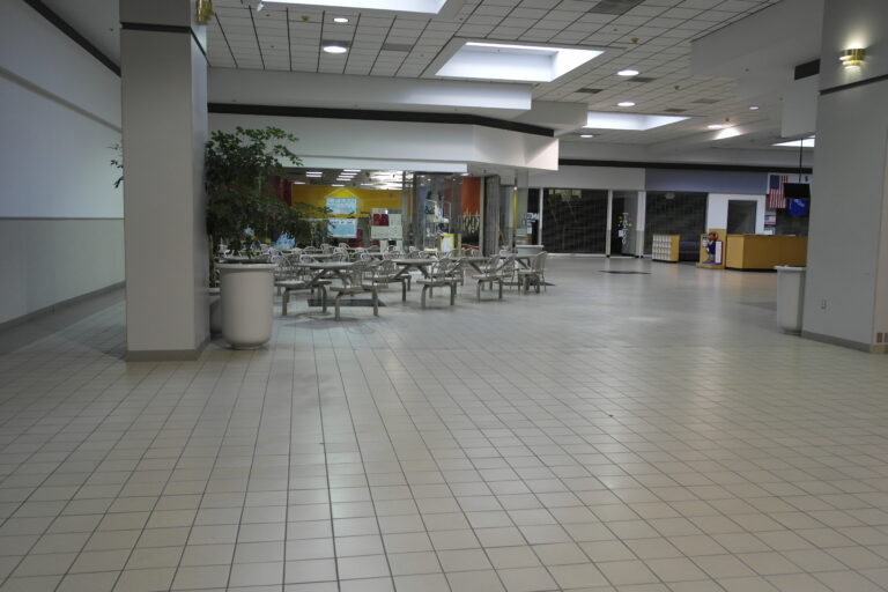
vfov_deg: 43.6
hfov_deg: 61.9
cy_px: 296
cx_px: 444
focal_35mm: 30
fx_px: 740
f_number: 3.5
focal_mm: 20
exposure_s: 1/80
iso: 400
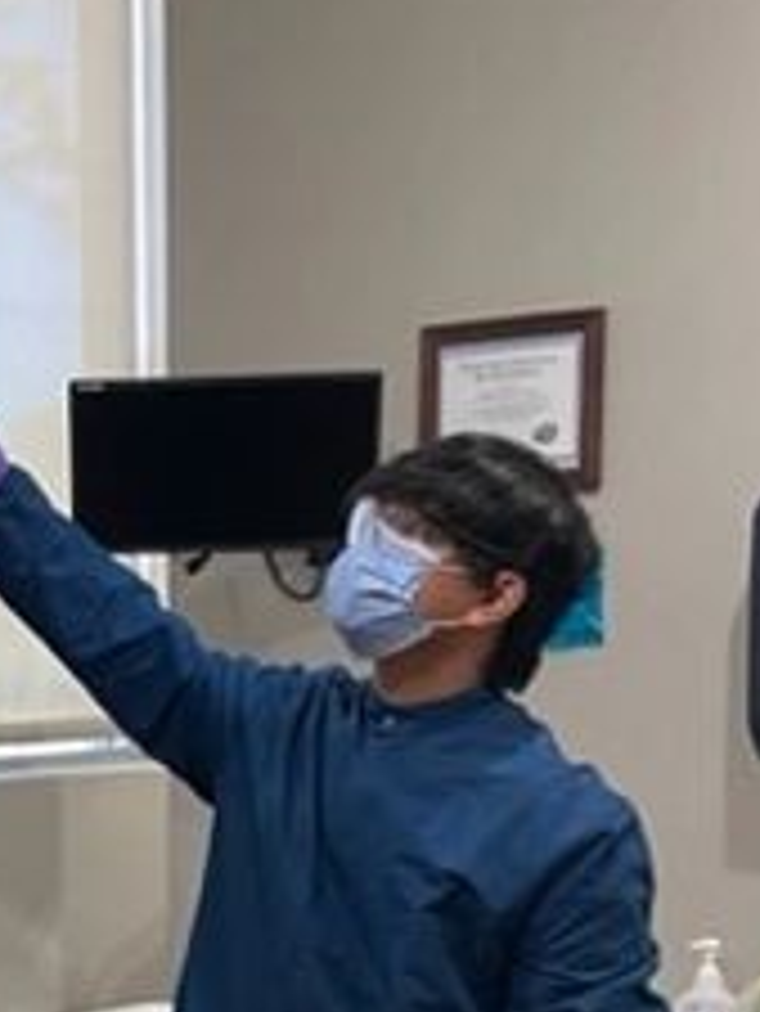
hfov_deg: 24.4
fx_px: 1667
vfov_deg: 31.9
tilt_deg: -5.4
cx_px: -22
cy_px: 933
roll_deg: +1.6
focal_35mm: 57
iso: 200
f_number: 1.6
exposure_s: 1/60
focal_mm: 5.1
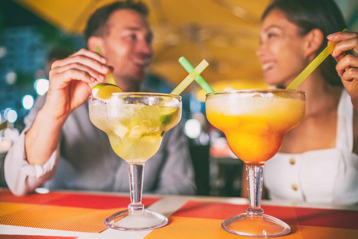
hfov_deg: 53.1
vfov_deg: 36.9
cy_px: 121
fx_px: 358
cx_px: 175
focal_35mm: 36
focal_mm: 35
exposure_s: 1/60
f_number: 1.6
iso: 800
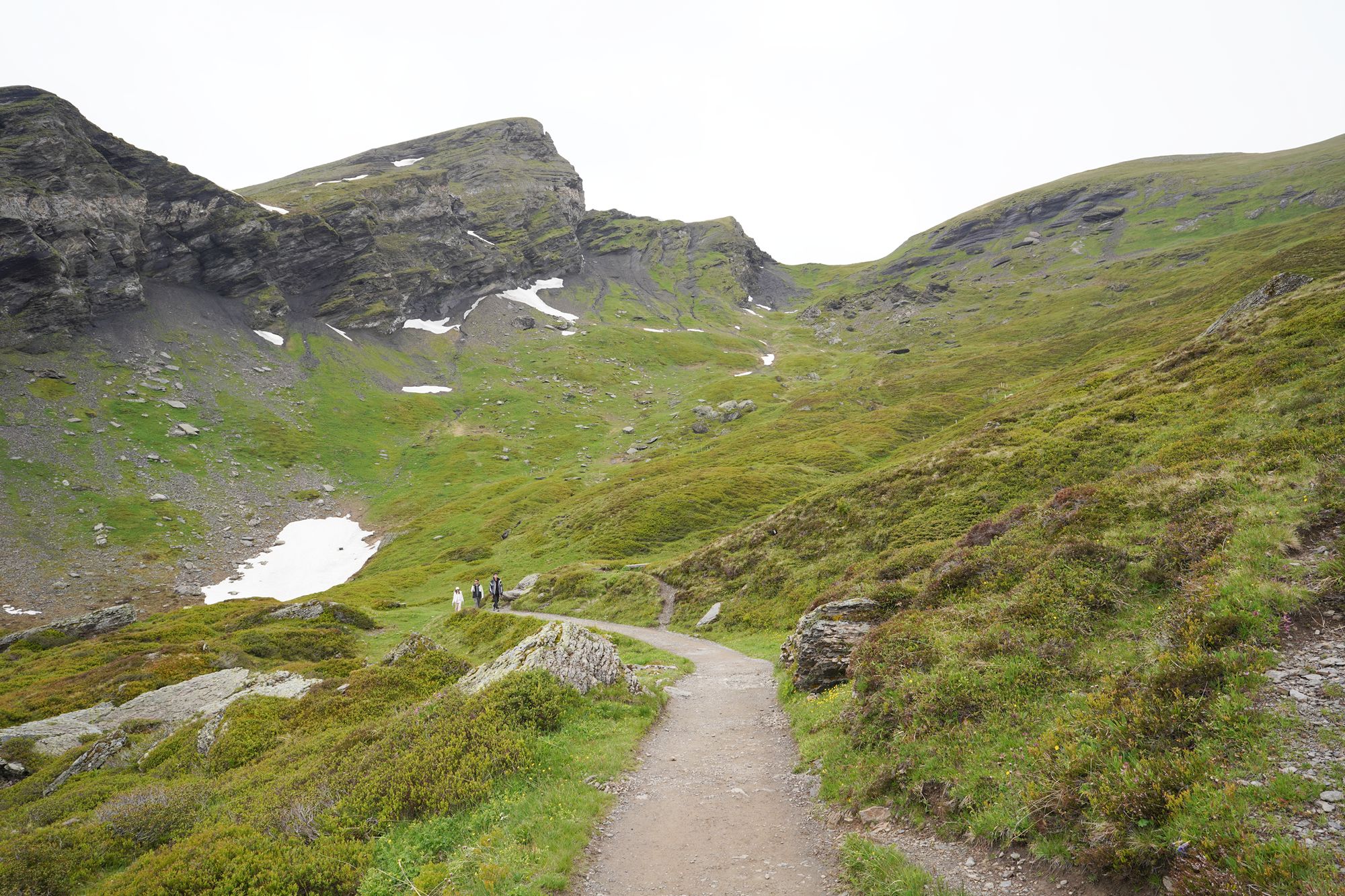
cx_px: 672
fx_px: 897
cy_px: 448
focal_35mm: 24
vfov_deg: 53.1
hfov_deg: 73.7
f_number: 6.3
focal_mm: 24
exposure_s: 1/100
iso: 100
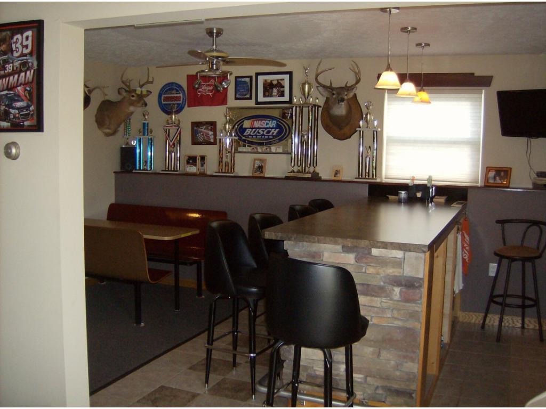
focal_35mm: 36
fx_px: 568
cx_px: 273
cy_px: 204
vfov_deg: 39.7
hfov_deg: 51.4
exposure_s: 1/60
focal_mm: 6
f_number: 2.8
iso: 200
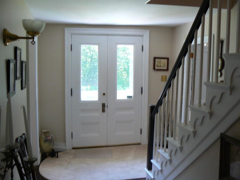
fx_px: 250
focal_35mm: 36
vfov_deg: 39.7
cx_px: 120
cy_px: 90
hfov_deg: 51.4
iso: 160
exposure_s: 1/30
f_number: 2.8
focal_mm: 6
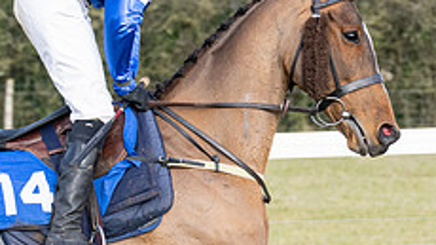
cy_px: 277
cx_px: 145
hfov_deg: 3.8
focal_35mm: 564
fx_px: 6516
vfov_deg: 2.1
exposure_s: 1/800
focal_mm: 110
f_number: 5
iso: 400
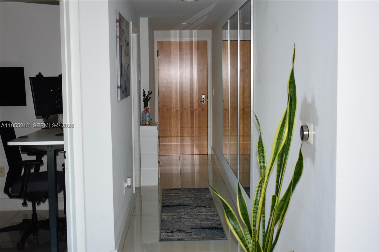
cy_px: 126
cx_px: 190
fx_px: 505
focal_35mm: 48
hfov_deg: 41.1
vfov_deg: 28.1
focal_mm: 32
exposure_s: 1/60
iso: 250
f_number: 4.5
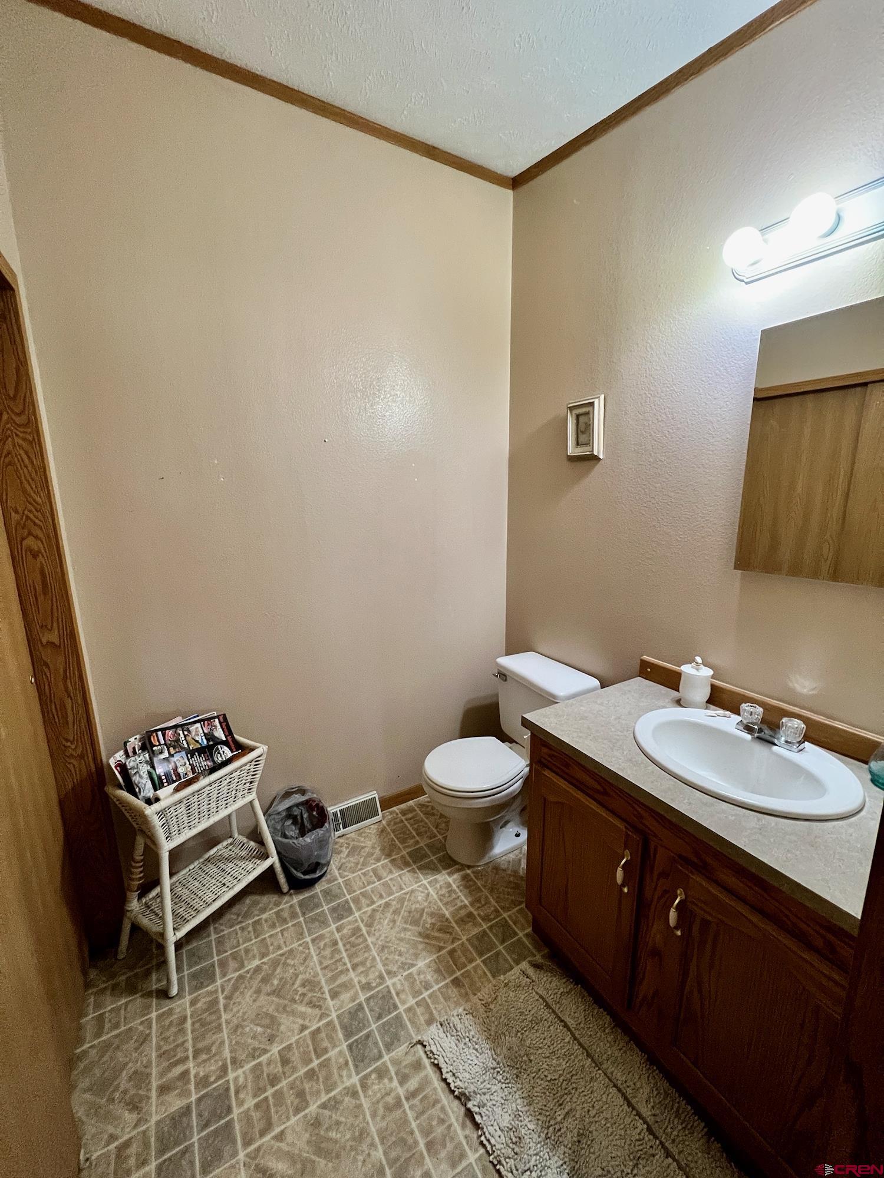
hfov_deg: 89.9
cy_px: 589
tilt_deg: -11.6
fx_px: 443
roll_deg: +1.2
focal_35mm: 13
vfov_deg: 106.2
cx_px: 442
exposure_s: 1/60
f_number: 1.8
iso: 400
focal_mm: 1.57
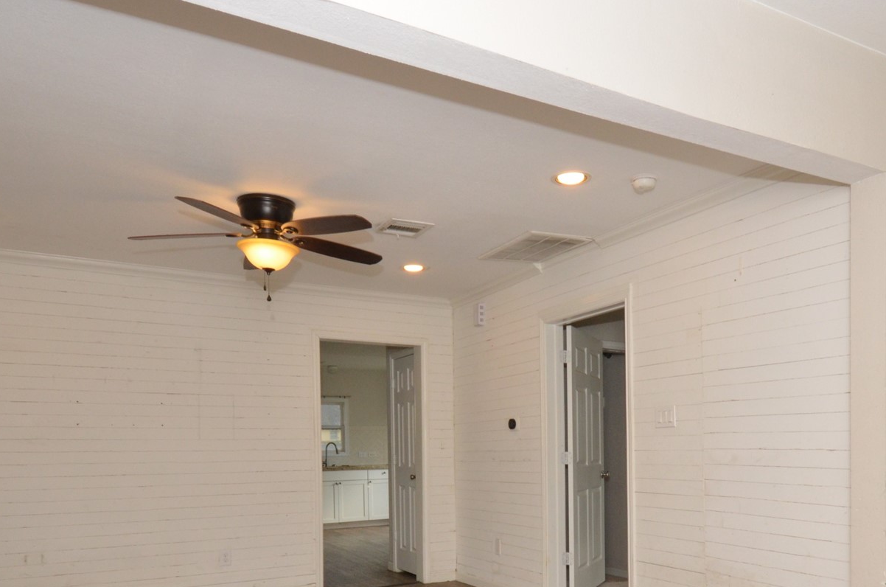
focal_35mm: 30
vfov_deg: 41.8
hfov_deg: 61.8
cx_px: 522
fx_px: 734
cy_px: 461
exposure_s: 1/60
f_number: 14
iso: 800
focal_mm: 11
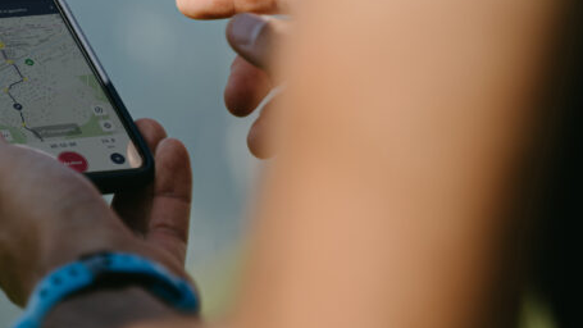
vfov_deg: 8.0
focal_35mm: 151
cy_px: 83
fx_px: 2334
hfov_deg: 14.2
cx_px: 123
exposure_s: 1/2000
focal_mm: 64
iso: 80
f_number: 2.8
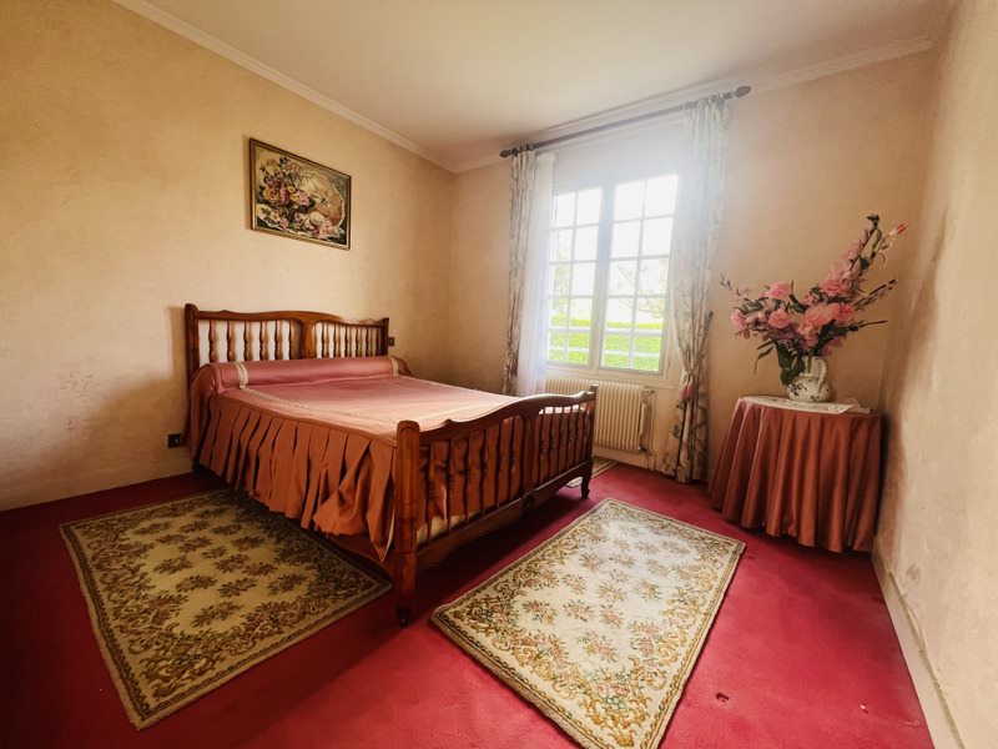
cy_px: 374
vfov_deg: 89.9
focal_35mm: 13
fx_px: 375
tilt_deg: -6.1
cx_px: 499
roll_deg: -3.0
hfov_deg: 106.2
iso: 125
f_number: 1.8
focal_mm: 1.57
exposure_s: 1/99
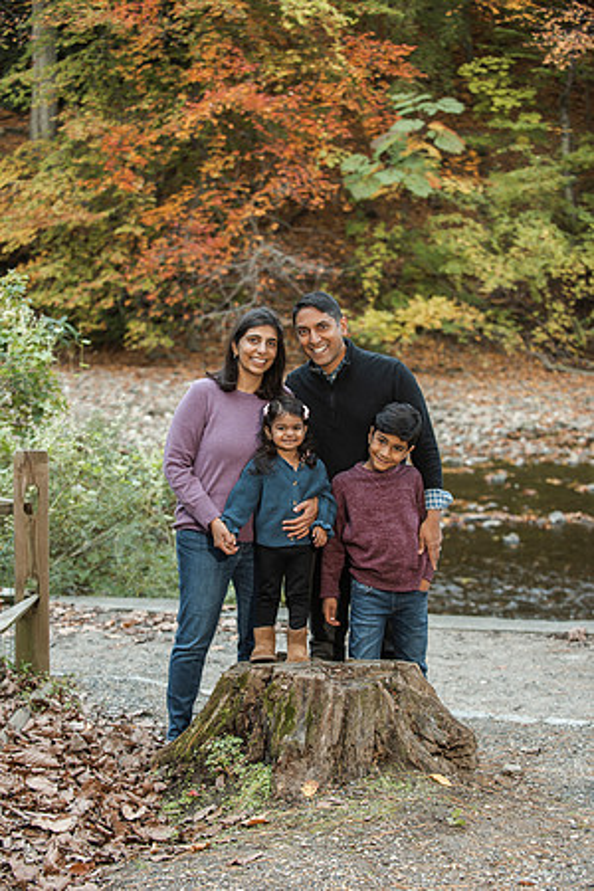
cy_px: 446
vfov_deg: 28.8
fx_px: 1732
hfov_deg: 19.5
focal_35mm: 70
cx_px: 297
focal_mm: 70
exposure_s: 1/125
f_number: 4
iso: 640
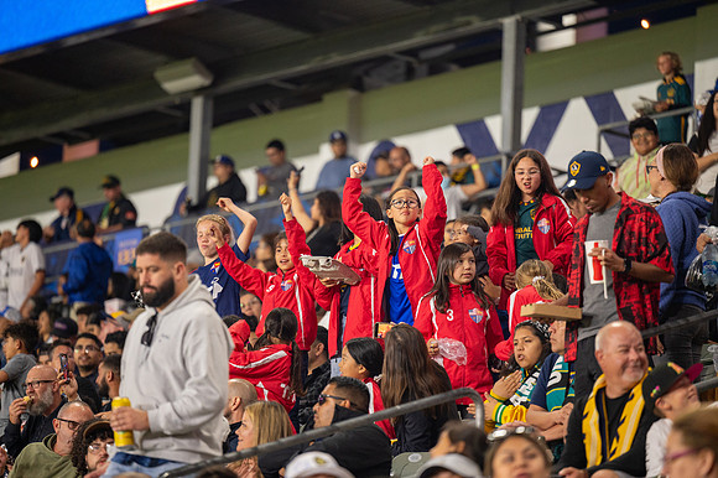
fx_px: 3986
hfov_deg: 10.3
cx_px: 359
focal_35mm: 200
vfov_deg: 6.9
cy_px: 239
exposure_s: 1/250
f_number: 2.8
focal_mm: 200
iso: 2200
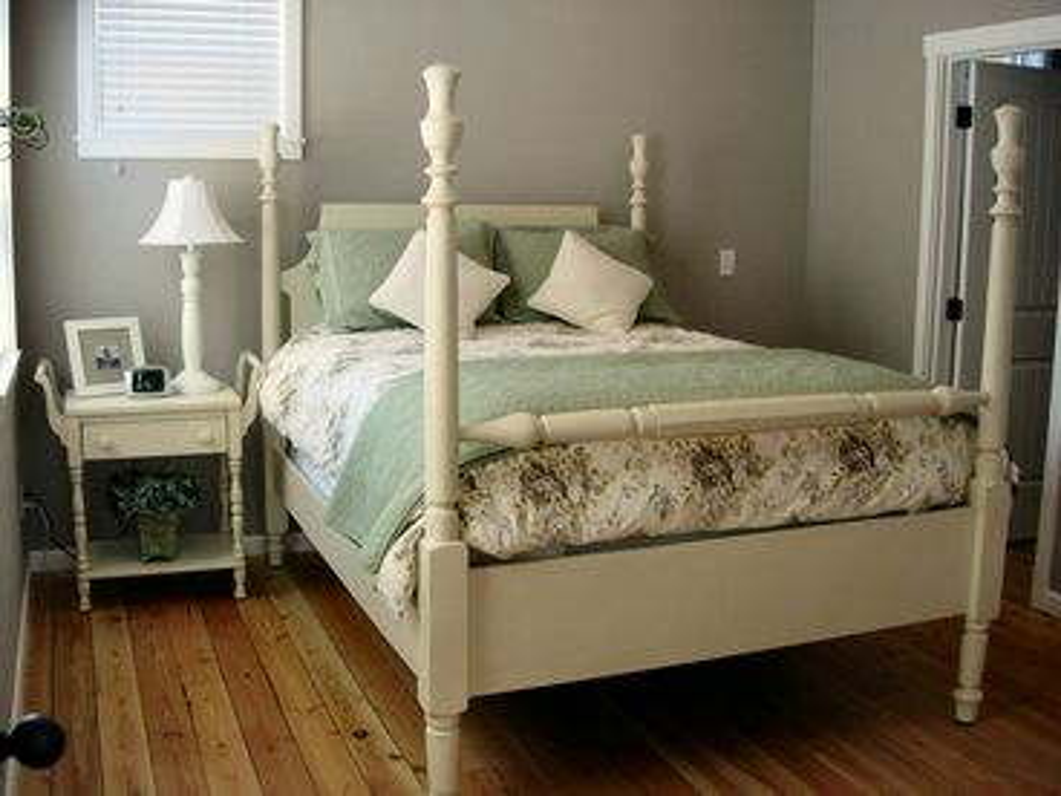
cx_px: 530
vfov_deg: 37.7
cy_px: 398
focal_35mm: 38
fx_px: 1165
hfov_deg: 49.0
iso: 64
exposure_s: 1/57
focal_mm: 7.8
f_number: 2.8
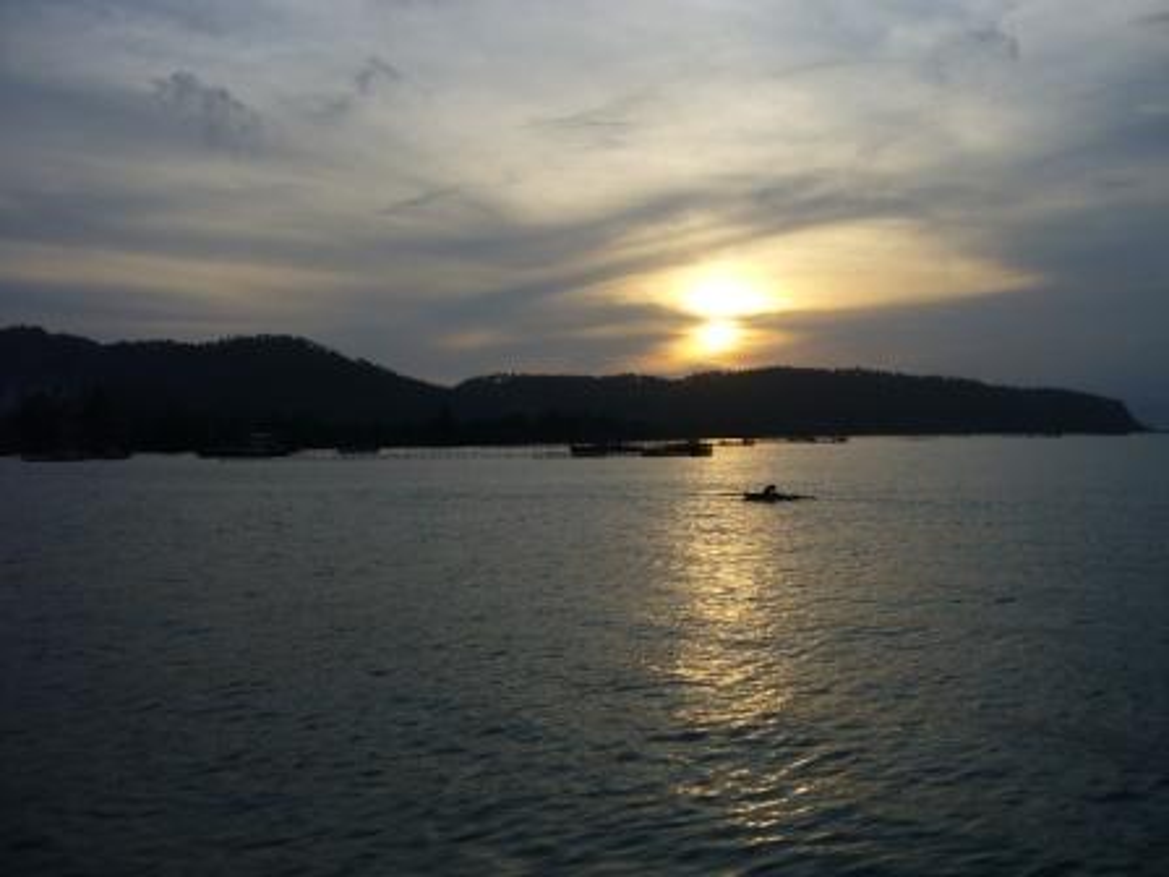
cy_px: 438
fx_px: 1182
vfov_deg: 40.7
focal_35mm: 35
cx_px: 584
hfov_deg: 52.6
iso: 100
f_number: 5.6
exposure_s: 1/500
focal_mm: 5.8
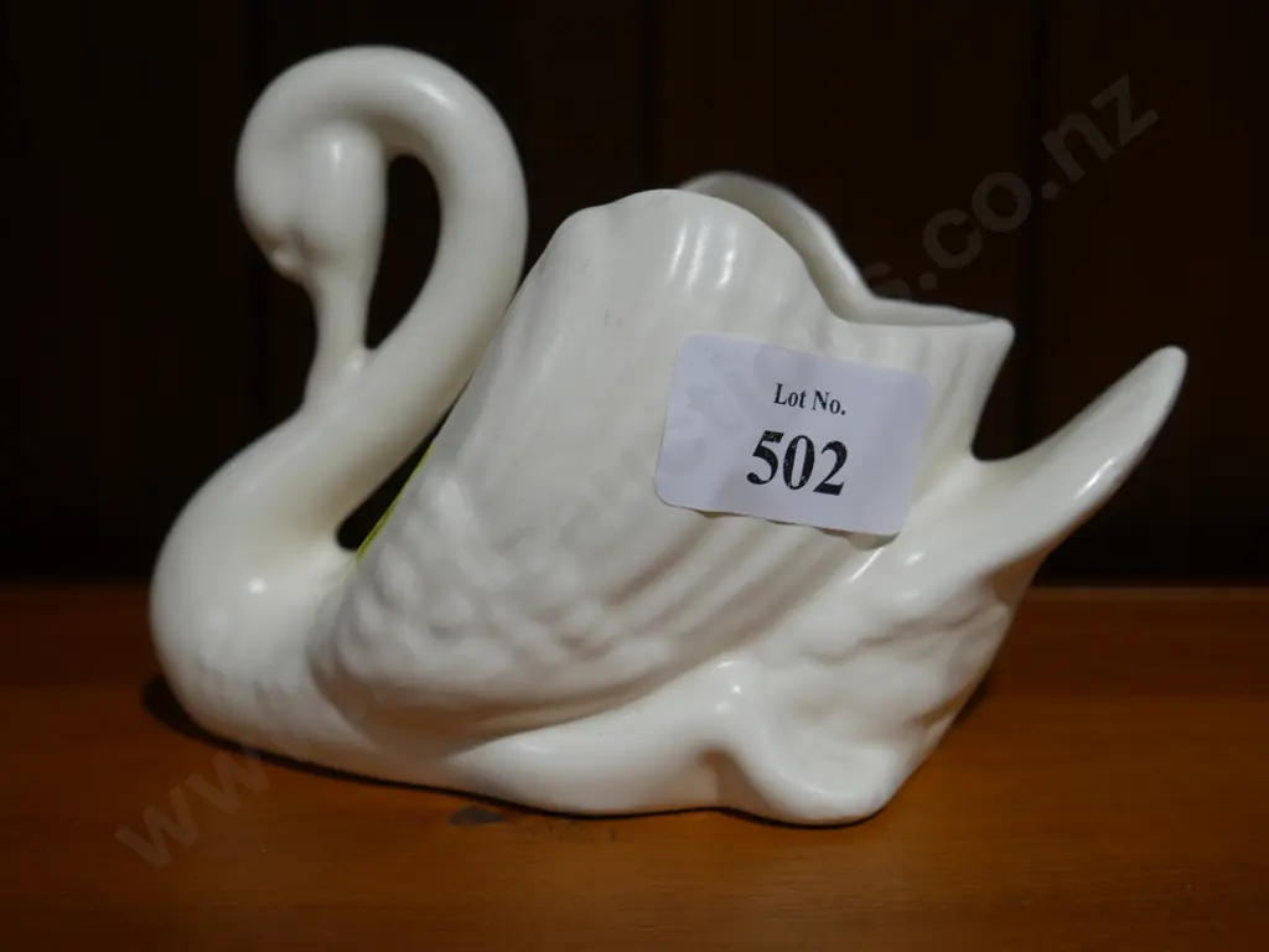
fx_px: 1760
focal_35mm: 48
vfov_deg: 30.3
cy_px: 476
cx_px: 634
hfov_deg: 39.7
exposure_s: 1/60
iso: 320
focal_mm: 24
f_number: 5.2
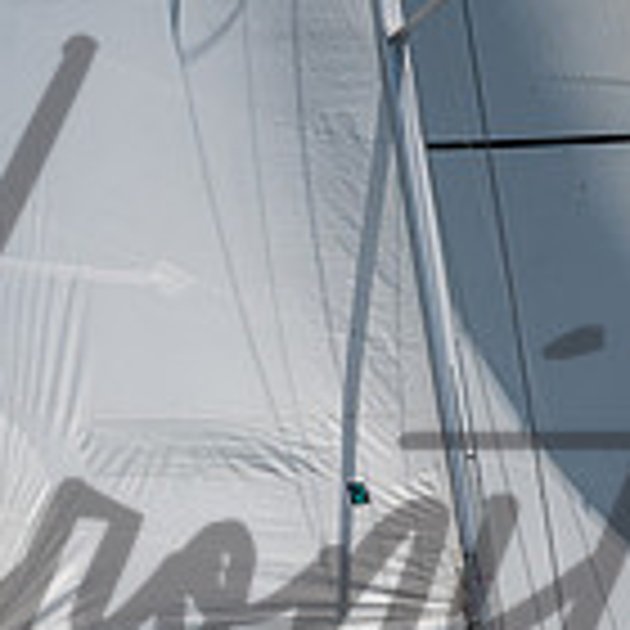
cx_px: 140
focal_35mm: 1405
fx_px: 28930
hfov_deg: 1.2
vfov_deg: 1.2
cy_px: 547
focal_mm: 400
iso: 400
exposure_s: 1/3200
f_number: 8
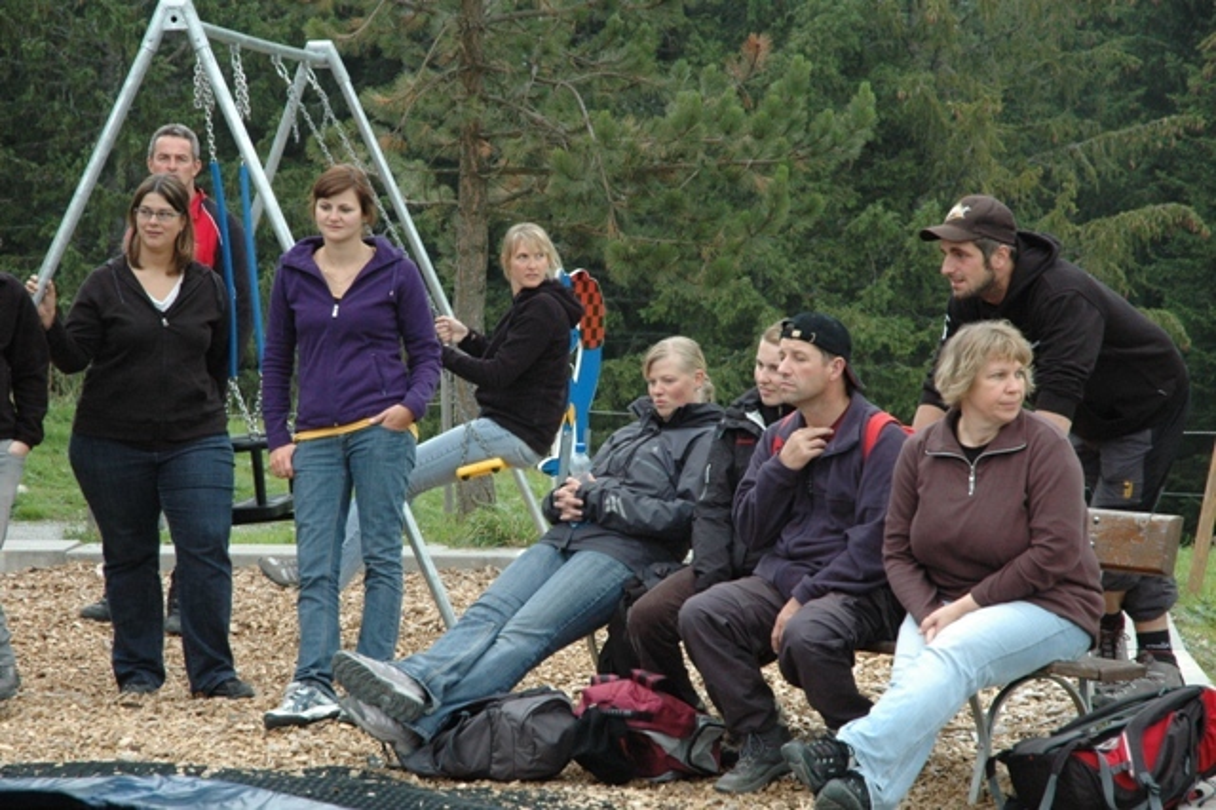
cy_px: 405
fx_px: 3545
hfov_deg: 19.5
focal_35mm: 105
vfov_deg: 13.0
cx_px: 608
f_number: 7.1
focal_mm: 70
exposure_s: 1/200
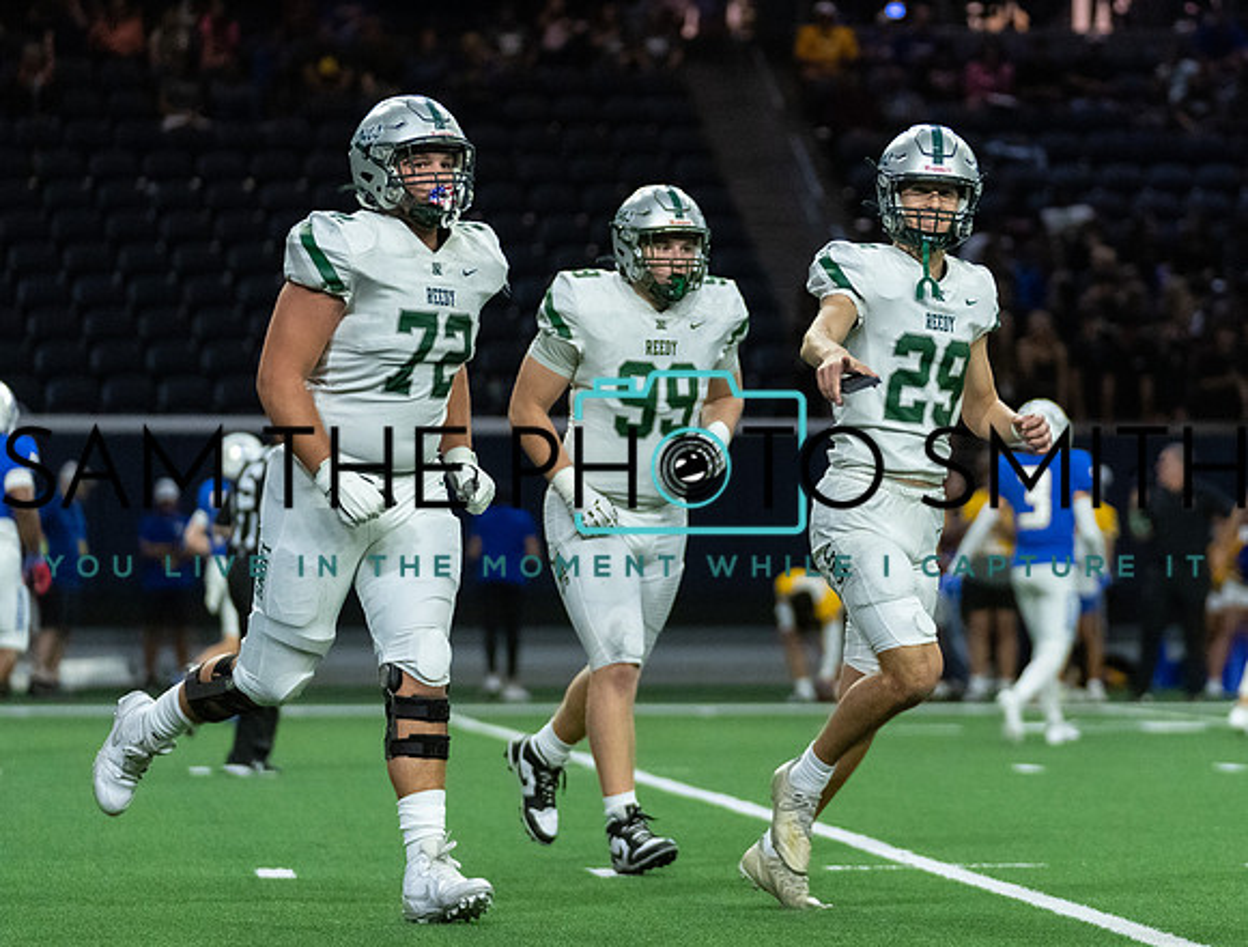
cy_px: 386
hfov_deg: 9.5
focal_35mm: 207
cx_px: 762
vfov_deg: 7.2
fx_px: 7485
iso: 5000
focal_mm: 134
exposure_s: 1/1250
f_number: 2.8
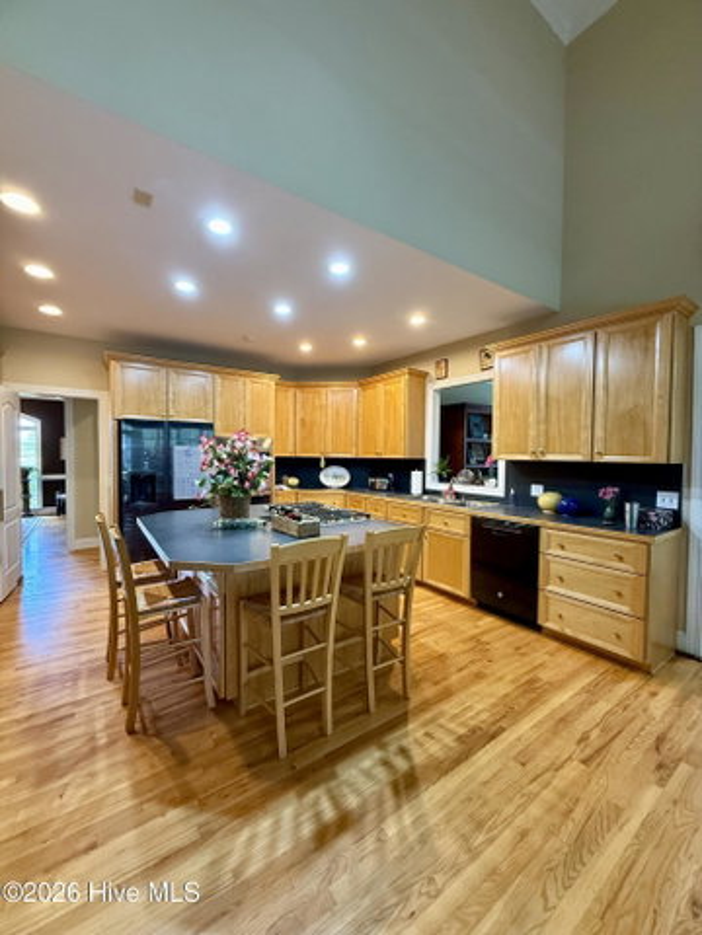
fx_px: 379
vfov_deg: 102.1
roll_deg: -0.7
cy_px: 468
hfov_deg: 85.7
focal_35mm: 14
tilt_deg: -1.2
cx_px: 351
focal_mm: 2.22
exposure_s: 1/60
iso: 320
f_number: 2.2
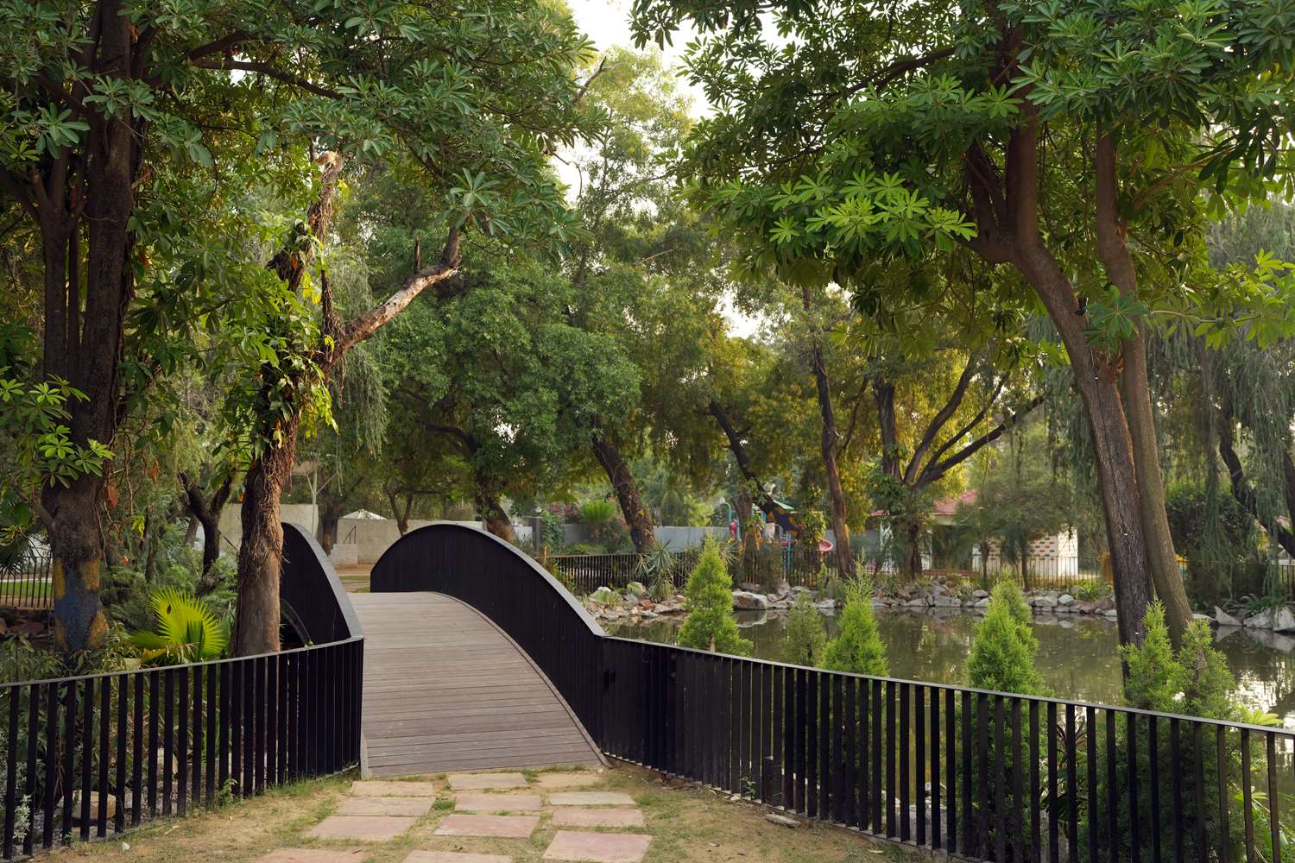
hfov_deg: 54.4
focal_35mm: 35
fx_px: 1259
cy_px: 432
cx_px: 648
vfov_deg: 37.9
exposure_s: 1/500
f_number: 4
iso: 640
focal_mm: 35
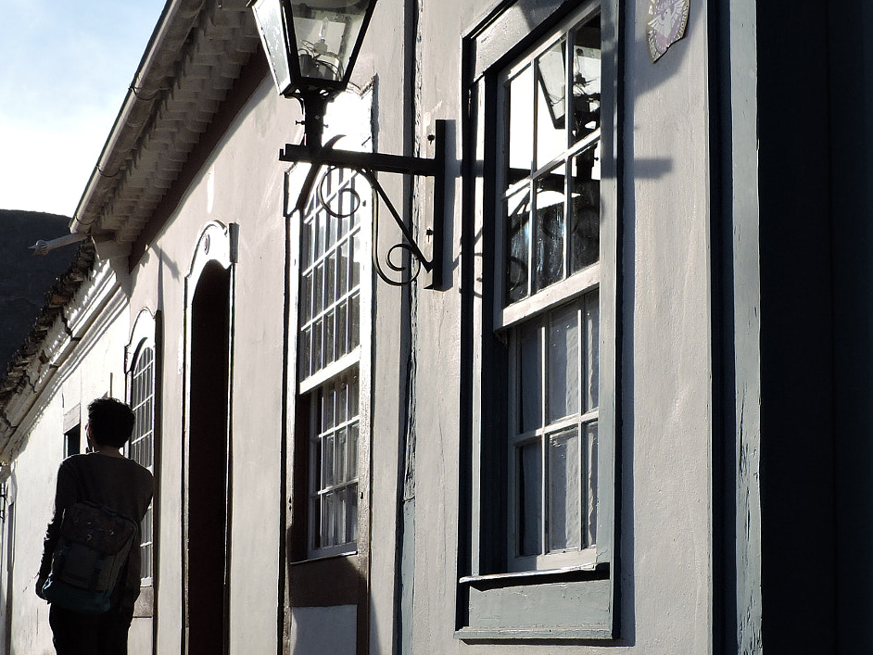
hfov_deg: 26.6
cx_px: 539
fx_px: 1841
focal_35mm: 73
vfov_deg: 20.2
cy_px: 392
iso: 100
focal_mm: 7.7
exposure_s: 1/800
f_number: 3.4
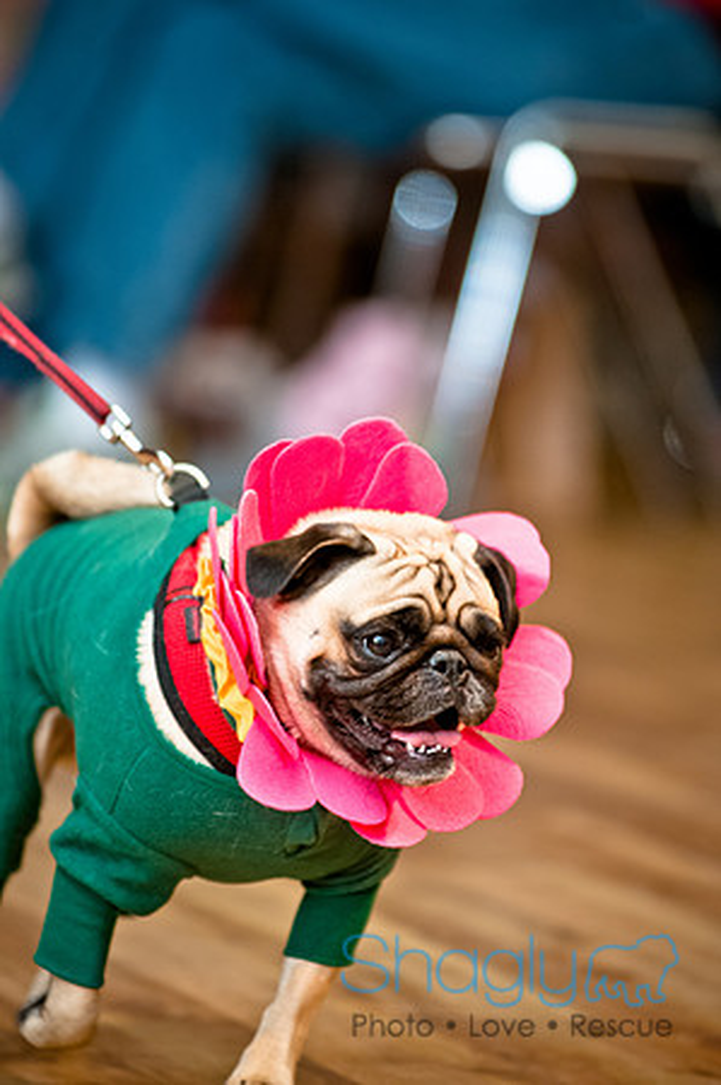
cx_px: 360
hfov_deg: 4.6
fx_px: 9033
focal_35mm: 300
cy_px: 542
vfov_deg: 6.9
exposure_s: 1/200
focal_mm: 200
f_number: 3.5
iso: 200
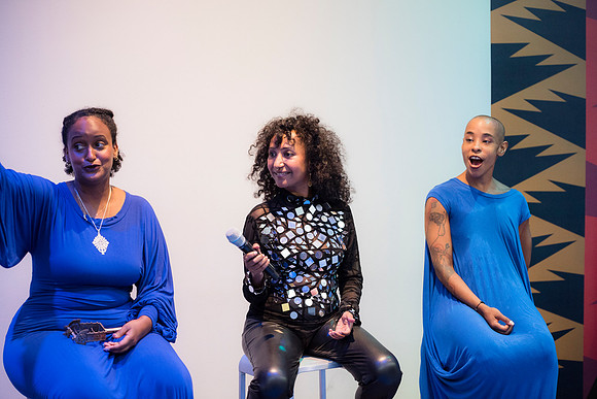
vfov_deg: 19.5
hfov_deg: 28.8
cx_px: 298
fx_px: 1161
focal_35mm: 70
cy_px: 200
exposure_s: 1/125
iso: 1400
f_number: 2.8
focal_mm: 70
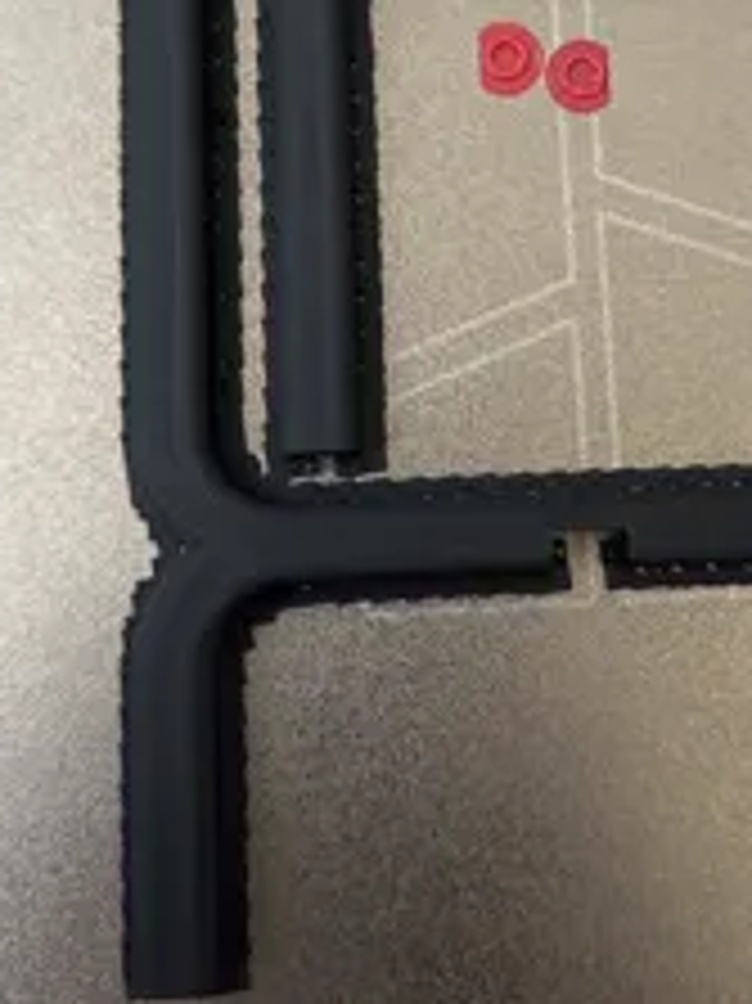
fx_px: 1247
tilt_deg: -81.0
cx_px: 536
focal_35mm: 43
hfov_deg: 33.1
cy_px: 342
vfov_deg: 43.3
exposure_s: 1/36
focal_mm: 6.76
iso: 1000
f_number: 1.78
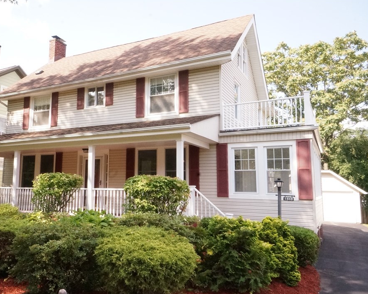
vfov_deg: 47.1
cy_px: 146
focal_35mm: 31
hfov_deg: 56.7
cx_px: 147
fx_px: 338
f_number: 11
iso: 3200
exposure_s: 1/160
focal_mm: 18
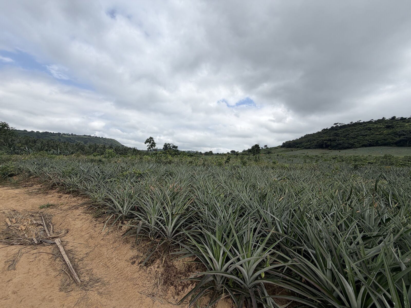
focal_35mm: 14
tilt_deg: +2.3
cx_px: 206
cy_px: 154
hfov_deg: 102.1
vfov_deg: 85.7
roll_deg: -3.5
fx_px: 166
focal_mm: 2.22
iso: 20
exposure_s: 1/1105
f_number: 2.2
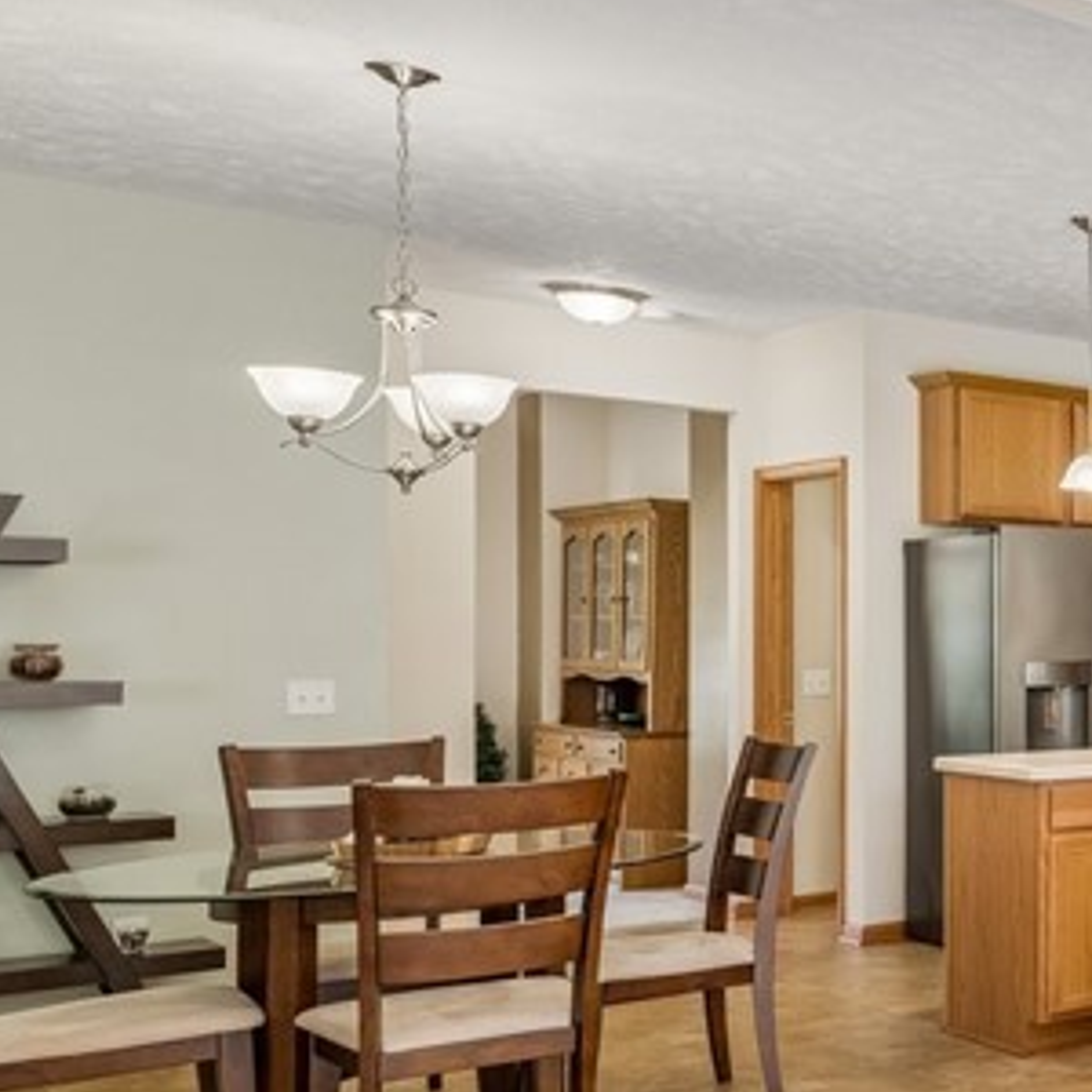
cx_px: 1845
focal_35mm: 43
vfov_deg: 39.1
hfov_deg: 24.1
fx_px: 1535
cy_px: 639
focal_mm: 14
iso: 200
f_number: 5.6
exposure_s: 1/100
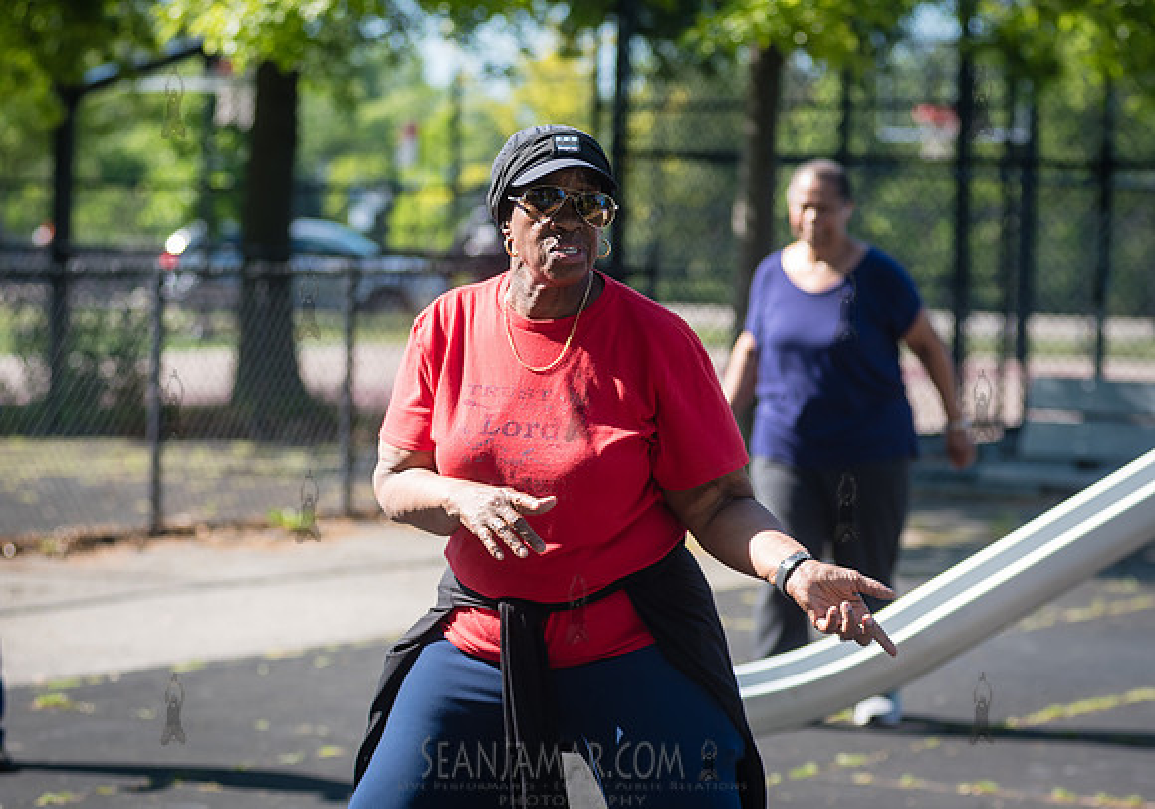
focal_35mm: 130
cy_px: 404
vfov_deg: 10.9
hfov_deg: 15.5
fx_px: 4234
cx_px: 605
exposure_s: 1/800
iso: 200
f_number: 3.5
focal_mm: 105
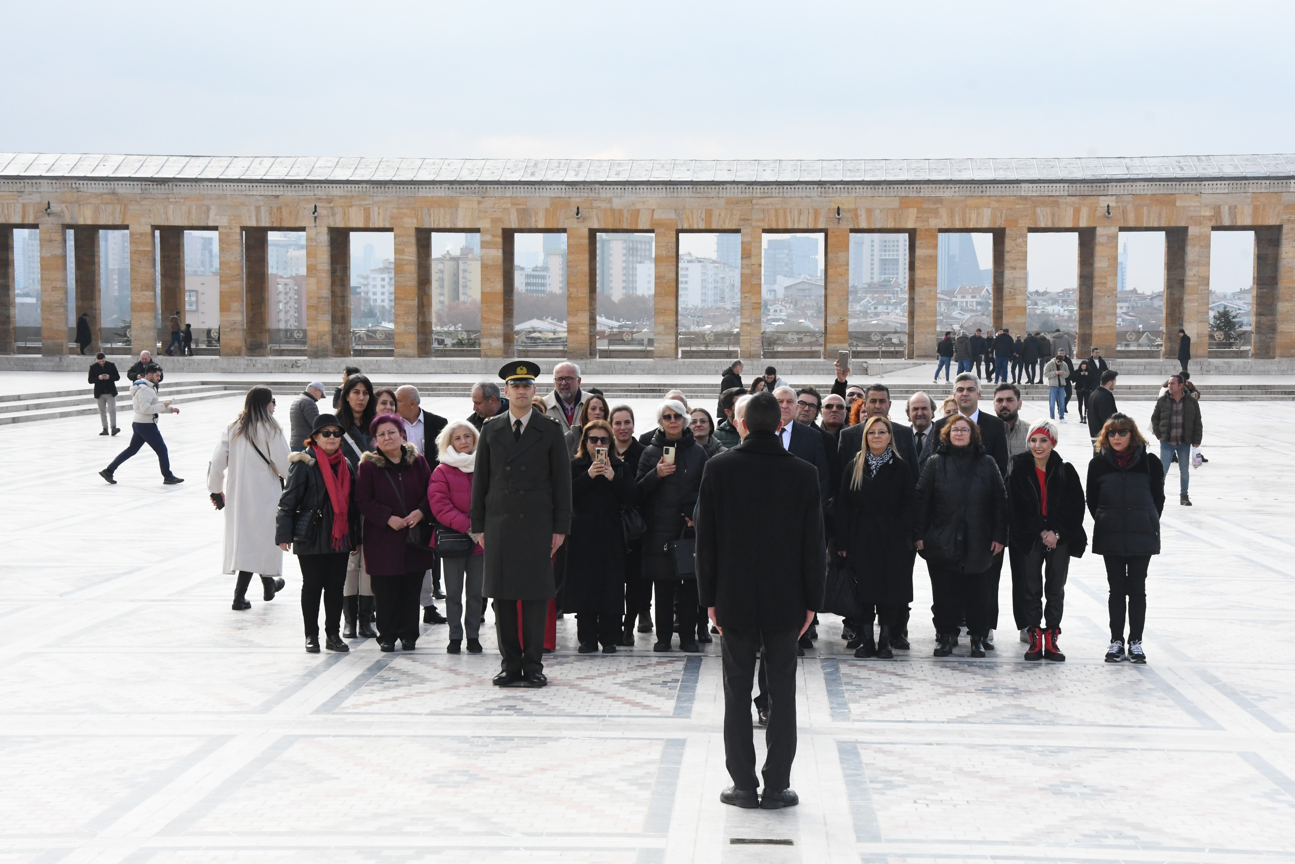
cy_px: 432
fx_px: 2806
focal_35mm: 78
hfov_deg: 26.0
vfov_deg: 17.5
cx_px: 648
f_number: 14
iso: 2500
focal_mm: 52
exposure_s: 1/800
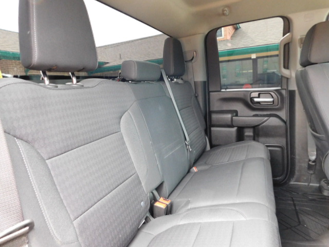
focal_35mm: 23
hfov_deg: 73.9
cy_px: 124
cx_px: 164
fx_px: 219
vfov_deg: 58.9
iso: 400
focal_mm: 4
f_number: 3
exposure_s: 1/30
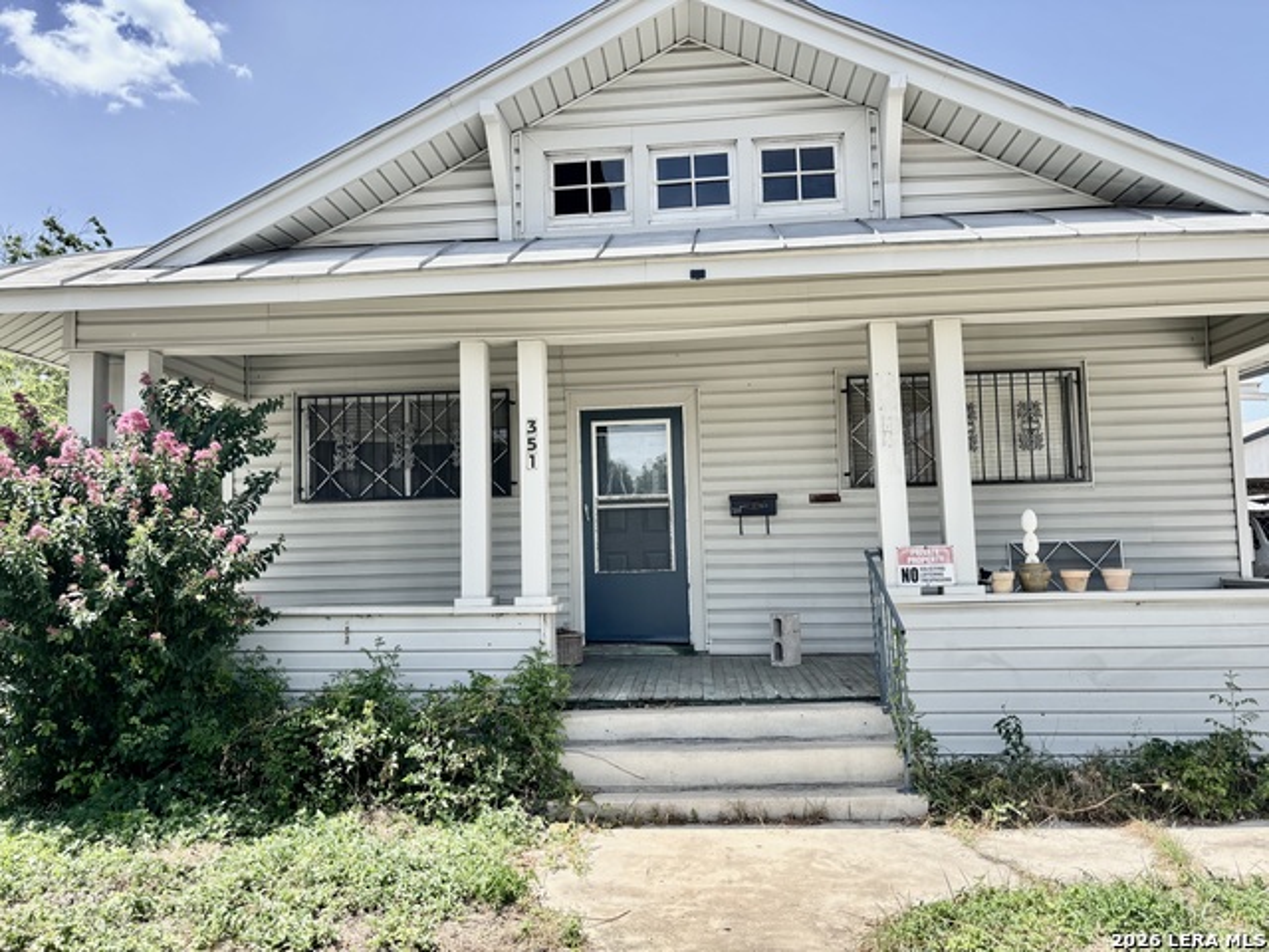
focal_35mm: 26
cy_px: 476
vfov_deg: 53.1
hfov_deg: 67.3
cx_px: 634
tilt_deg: +5.8
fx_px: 953
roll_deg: +1.4
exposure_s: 1/1279
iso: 50
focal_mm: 5.96
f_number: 1.6
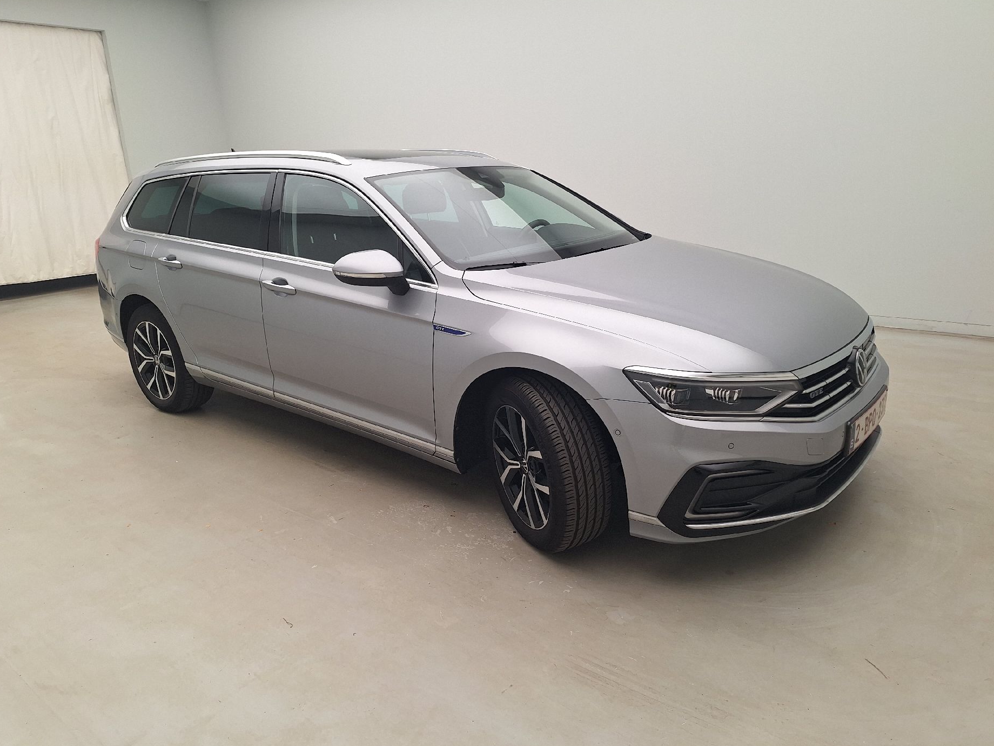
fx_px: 689
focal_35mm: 24
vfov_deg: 56.8
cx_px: 513
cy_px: 365
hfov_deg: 71.6
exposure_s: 1/100
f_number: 1.8
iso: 40
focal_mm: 5.54
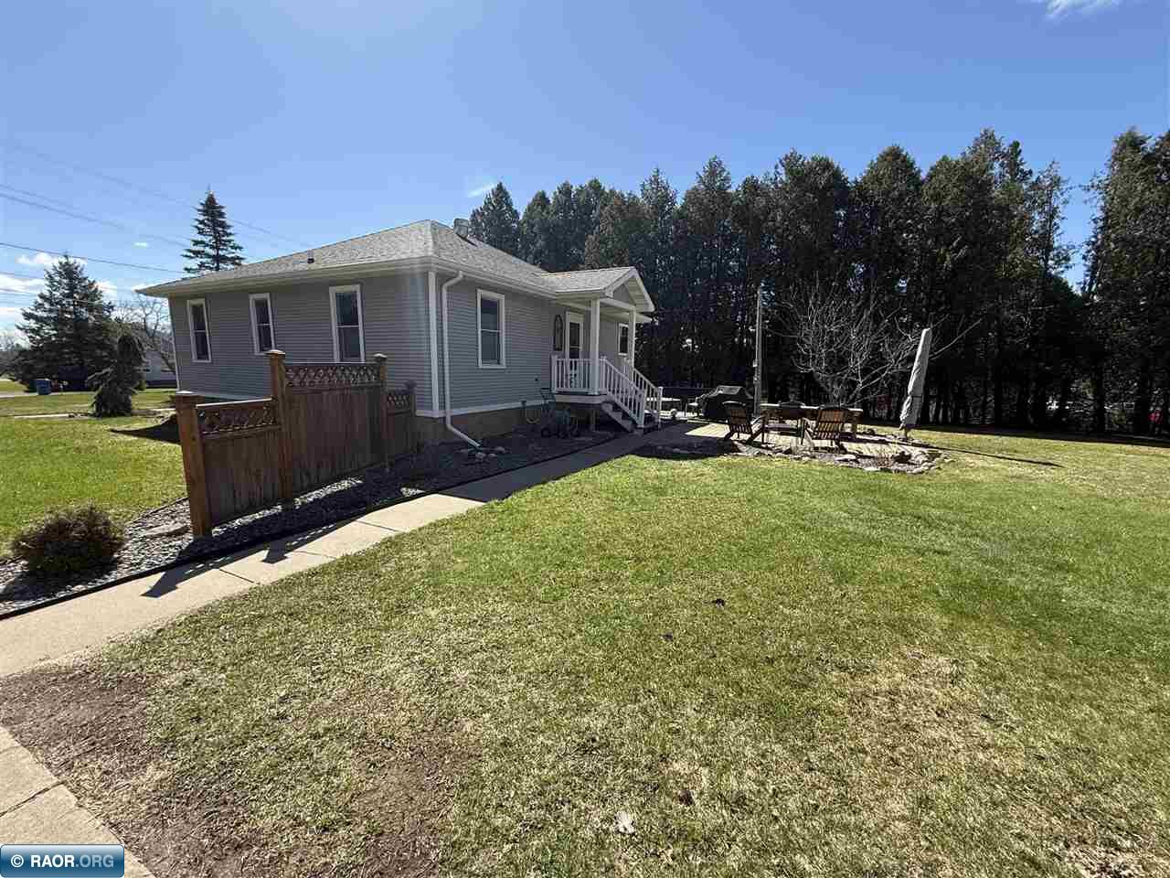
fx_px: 473
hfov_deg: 102.1
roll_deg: -1.1
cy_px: 439
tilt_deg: -8.9
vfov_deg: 85.7
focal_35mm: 14
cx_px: 585
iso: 50
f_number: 2.2
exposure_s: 1/820
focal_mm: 2.22
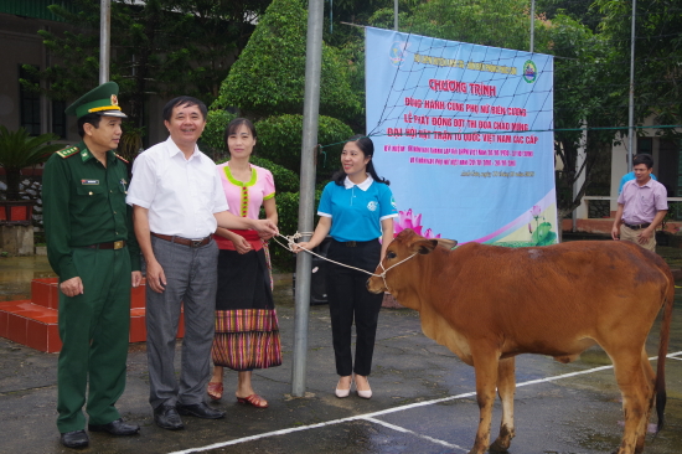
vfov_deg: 29.2
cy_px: 227
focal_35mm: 46
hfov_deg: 42.8
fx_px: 871
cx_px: 341
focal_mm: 31
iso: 400
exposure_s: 1/180
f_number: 6.3
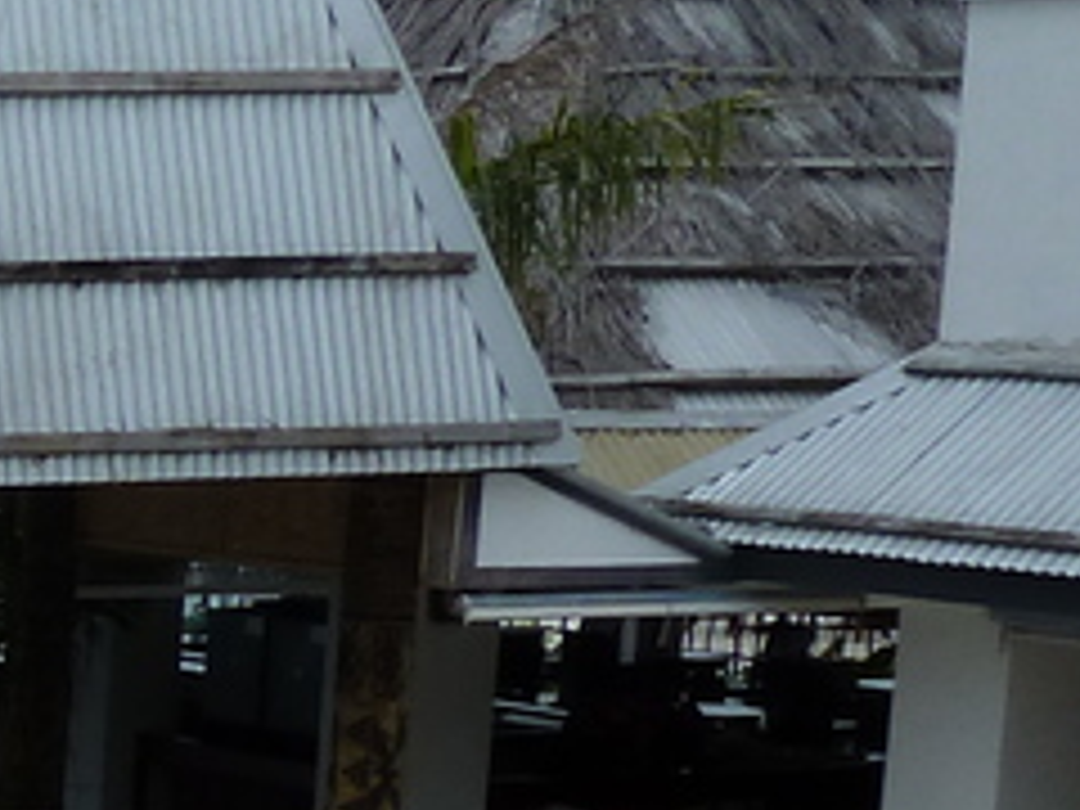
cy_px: 1062
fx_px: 3900
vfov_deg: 11.5
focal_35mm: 125
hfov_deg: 12.3
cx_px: -1562
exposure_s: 1/500
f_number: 5
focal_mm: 4.1
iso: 80
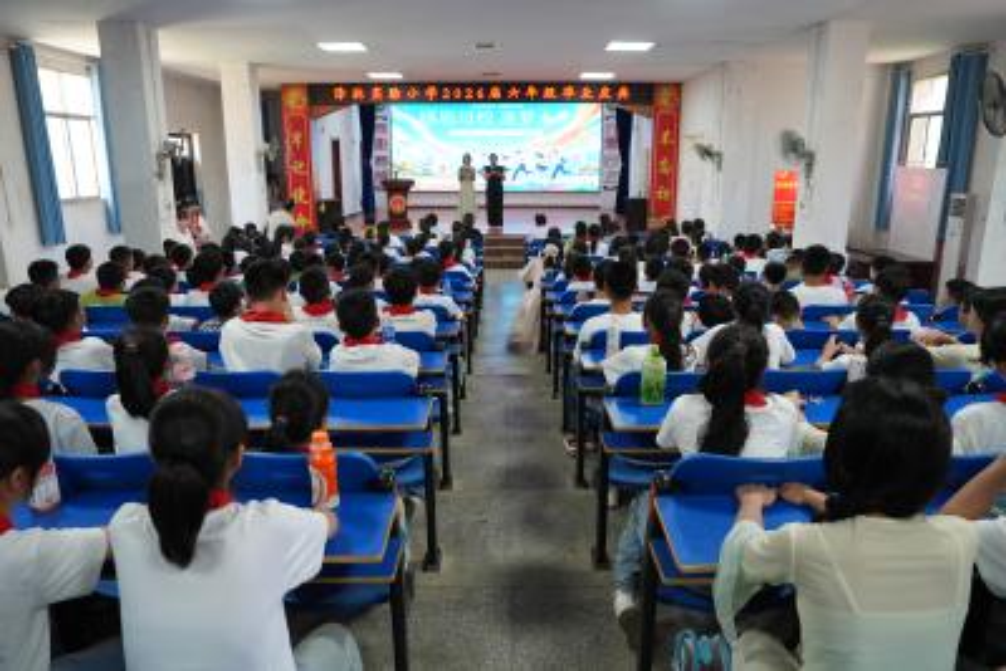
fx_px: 671
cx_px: 503
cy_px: 336
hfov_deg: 73.7
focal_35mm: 24
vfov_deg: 53.2
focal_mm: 24
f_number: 3.2
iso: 1250
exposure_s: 1/160
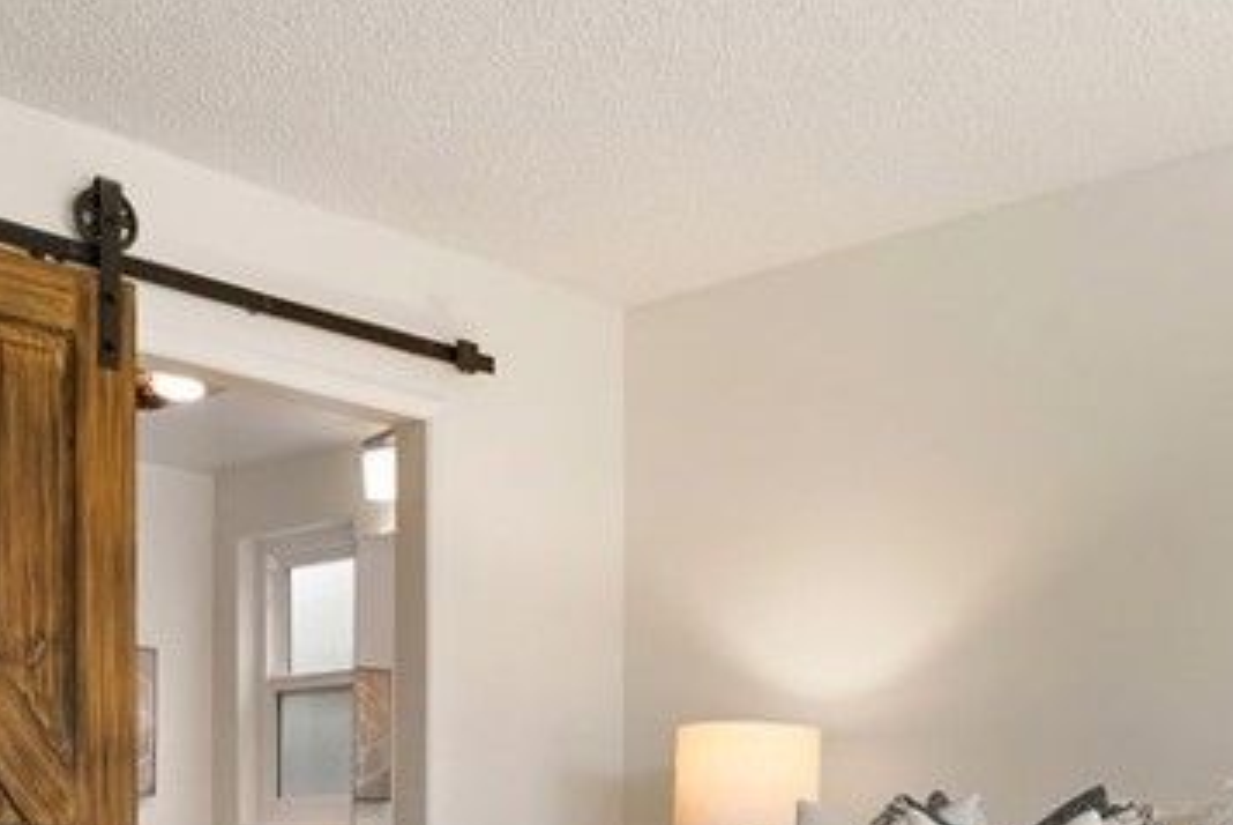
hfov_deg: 42.2
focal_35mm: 46
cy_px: 896
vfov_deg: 27.0
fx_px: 1577
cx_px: 821
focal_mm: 16
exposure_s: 1/10
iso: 320
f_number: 9
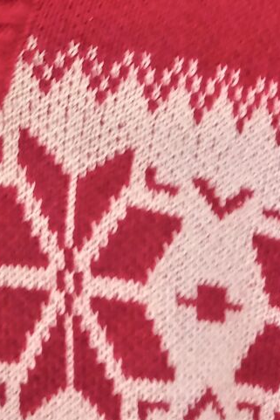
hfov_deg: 18.2
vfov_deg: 27.9
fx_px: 816
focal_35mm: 70
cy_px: 49
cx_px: -79
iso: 1649
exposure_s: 1/16.7
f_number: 1.8
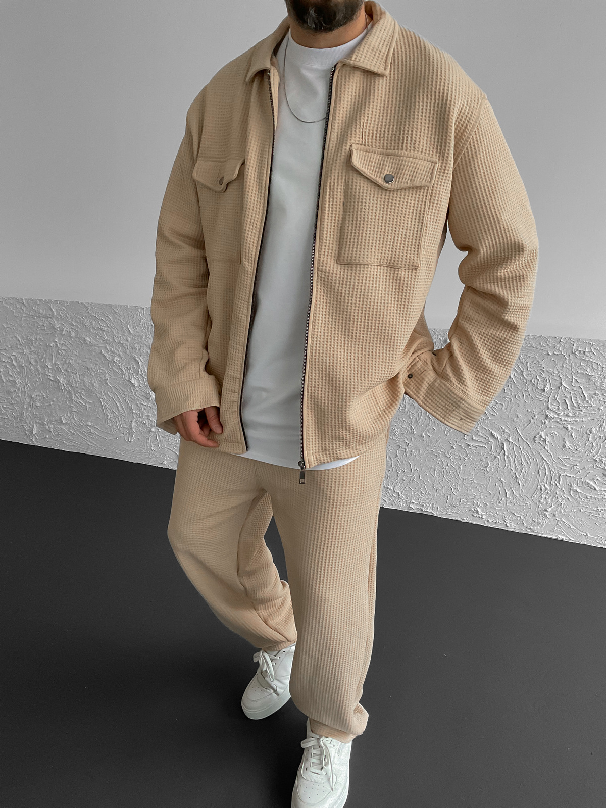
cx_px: 303
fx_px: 677
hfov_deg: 48.2
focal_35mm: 29
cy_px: 404
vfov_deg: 61.7
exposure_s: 1/60
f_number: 1.8
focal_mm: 3
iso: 125
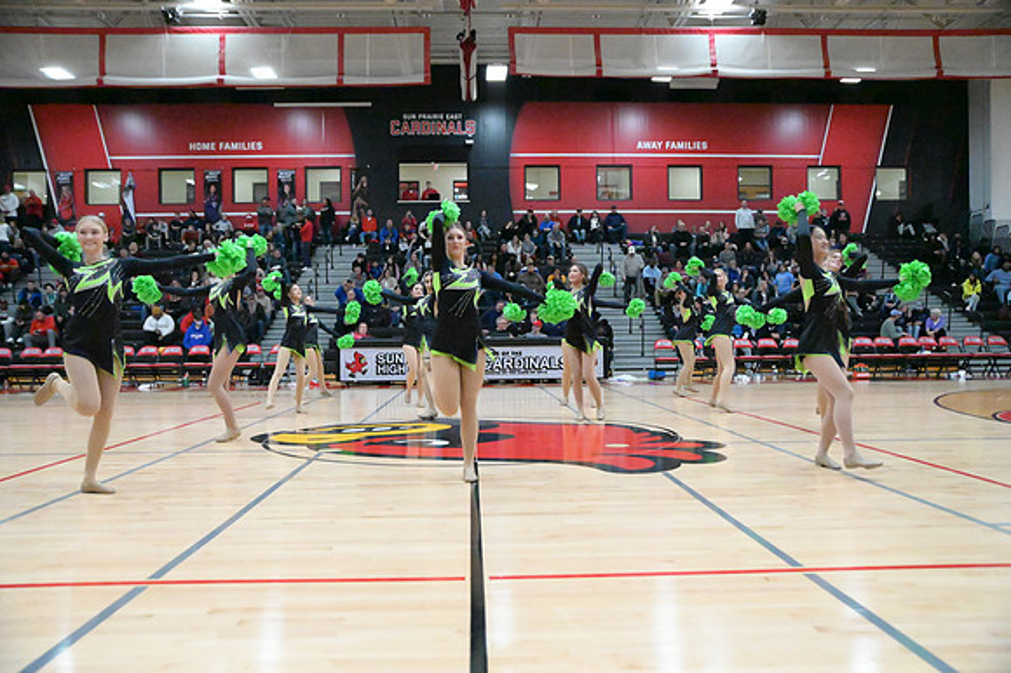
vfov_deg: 42.3
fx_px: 870
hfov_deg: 60.3
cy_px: 336
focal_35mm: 31
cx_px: 506
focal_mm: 31
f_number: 2.8
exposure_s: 1/8000
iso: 51200
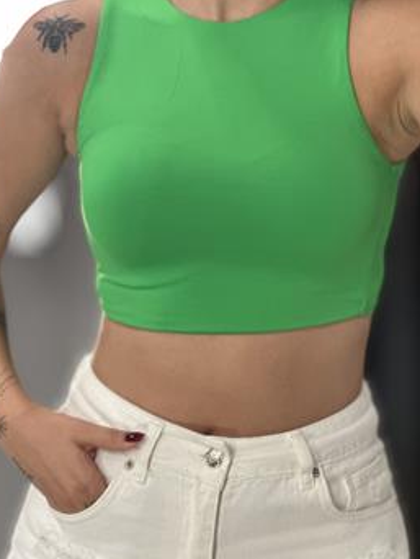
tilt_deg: -37.9
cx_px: 206
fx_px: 1503
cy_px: 230
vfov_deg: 21.0
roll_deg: +1.7
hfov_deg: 15.9
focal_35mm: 93
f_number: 2.8
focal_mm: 9
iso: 200
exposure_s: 1/33
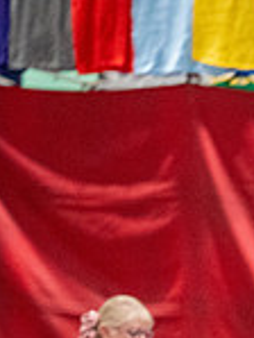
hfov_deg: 2.0
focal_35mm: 748
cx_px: 581
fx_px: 7308
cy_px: 416
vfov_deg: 2.6
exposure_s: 1/250
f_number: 2.8
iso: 6400
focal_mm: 200
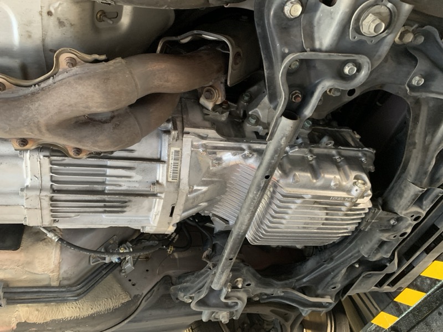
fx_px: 333
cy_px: 166
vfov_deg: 53.1
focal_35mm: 26
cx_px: 222
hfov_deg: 67.3
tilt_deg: +47.3
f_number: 1.8
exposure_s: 1/30
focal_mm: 4.25
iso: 500
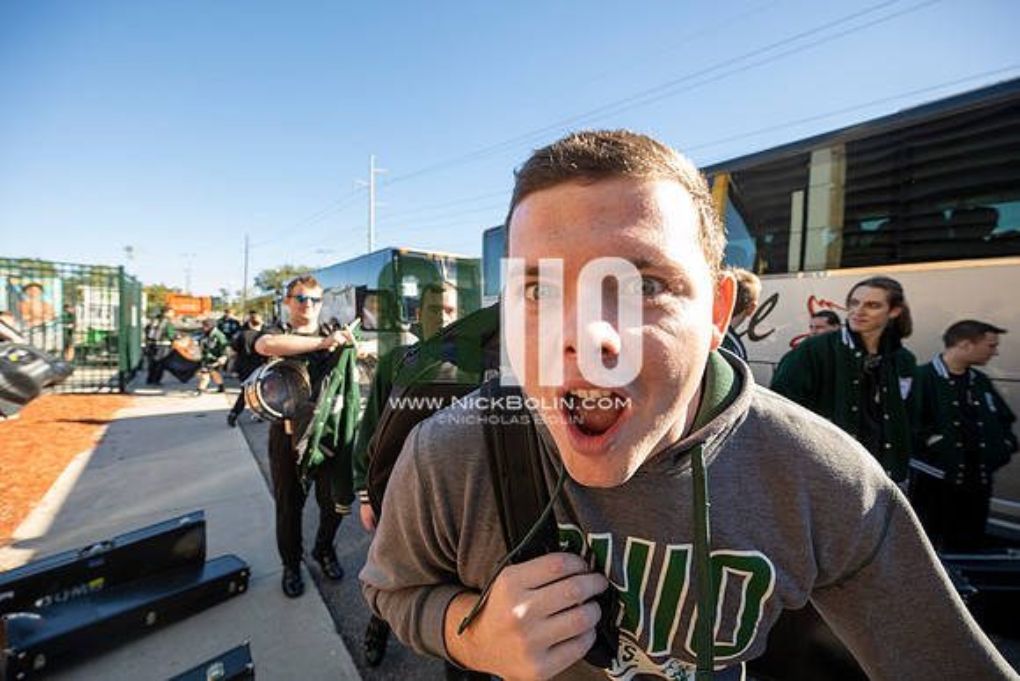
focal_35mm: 14
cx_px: 510
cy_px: 340
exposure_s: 1/2000
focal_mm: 14
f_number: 5
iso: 1250
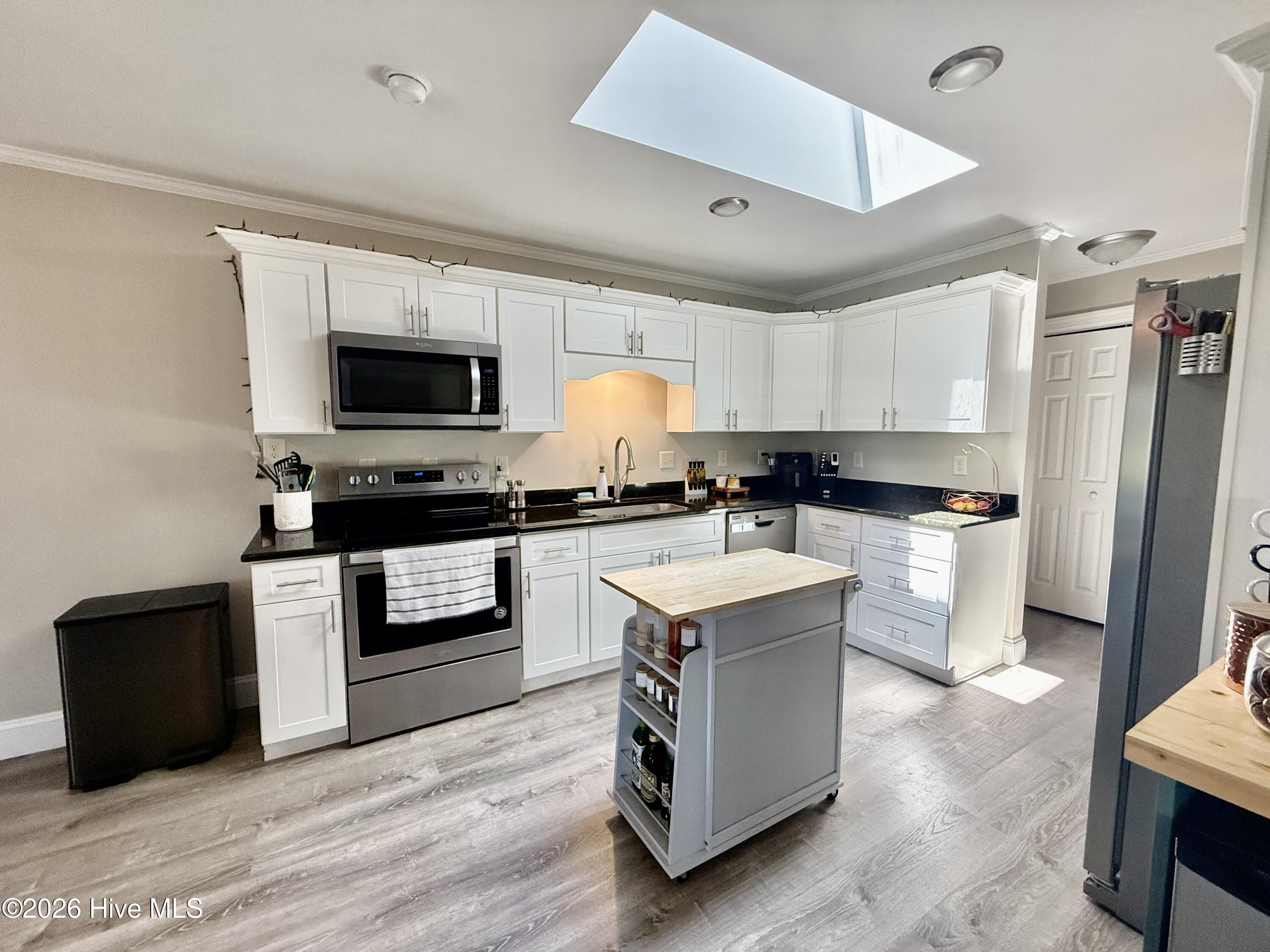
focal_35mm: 14
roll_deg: +0.0
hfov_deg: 102.1
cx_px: 635
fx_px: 514
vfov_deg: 85.7
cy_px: 476
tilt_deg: -4.9
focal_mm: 2.22
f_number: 2.2
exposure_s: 1/120
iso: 250
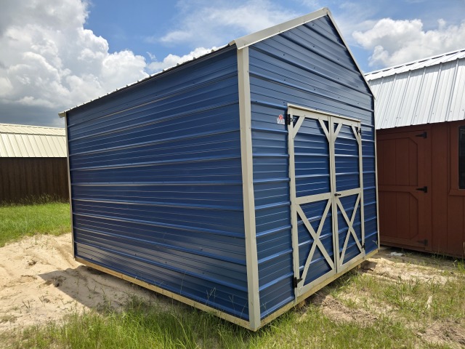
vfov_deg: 58.9
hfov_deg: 73.9
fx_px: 309
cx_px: 232
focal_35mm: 23
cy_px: 174
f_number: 1.7
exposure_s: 1/6150
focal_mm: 6.3
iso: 80
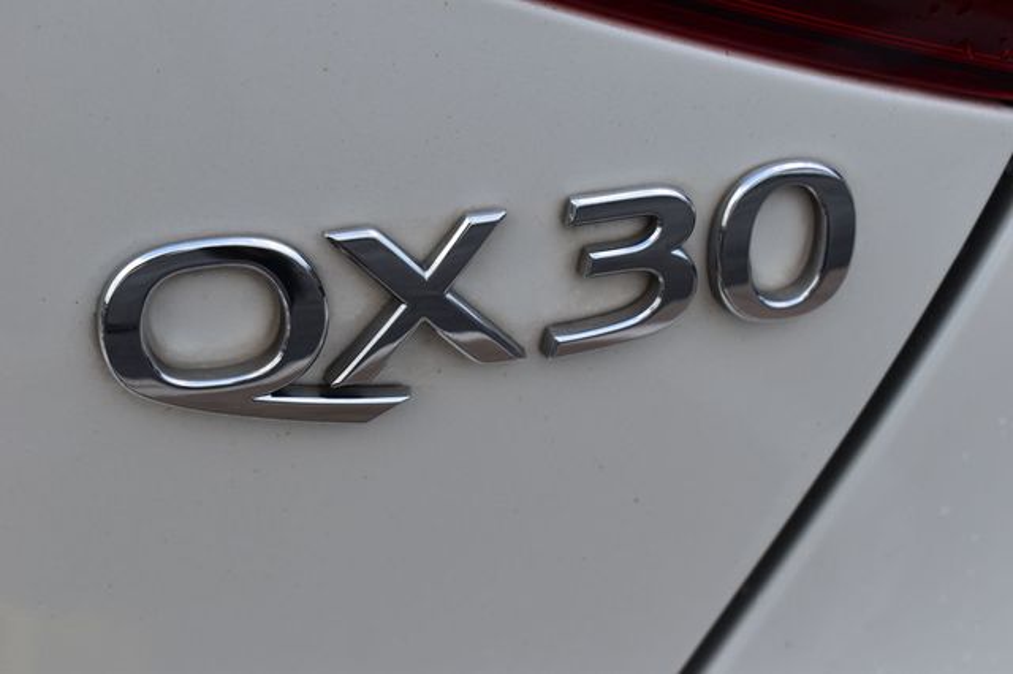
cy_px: 337
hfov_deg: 28.1
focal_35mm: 72
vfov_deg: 18.9
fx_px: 2025
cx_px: 506
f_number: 8
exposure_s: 1/50
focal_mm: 48
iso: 400
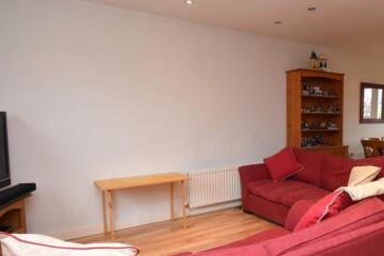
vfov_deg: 47.8
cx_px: 281
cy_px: 148
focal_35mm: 27
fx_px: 288
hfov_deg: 63.9
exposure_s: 1/100
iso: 800
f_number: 4.5
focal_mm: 10
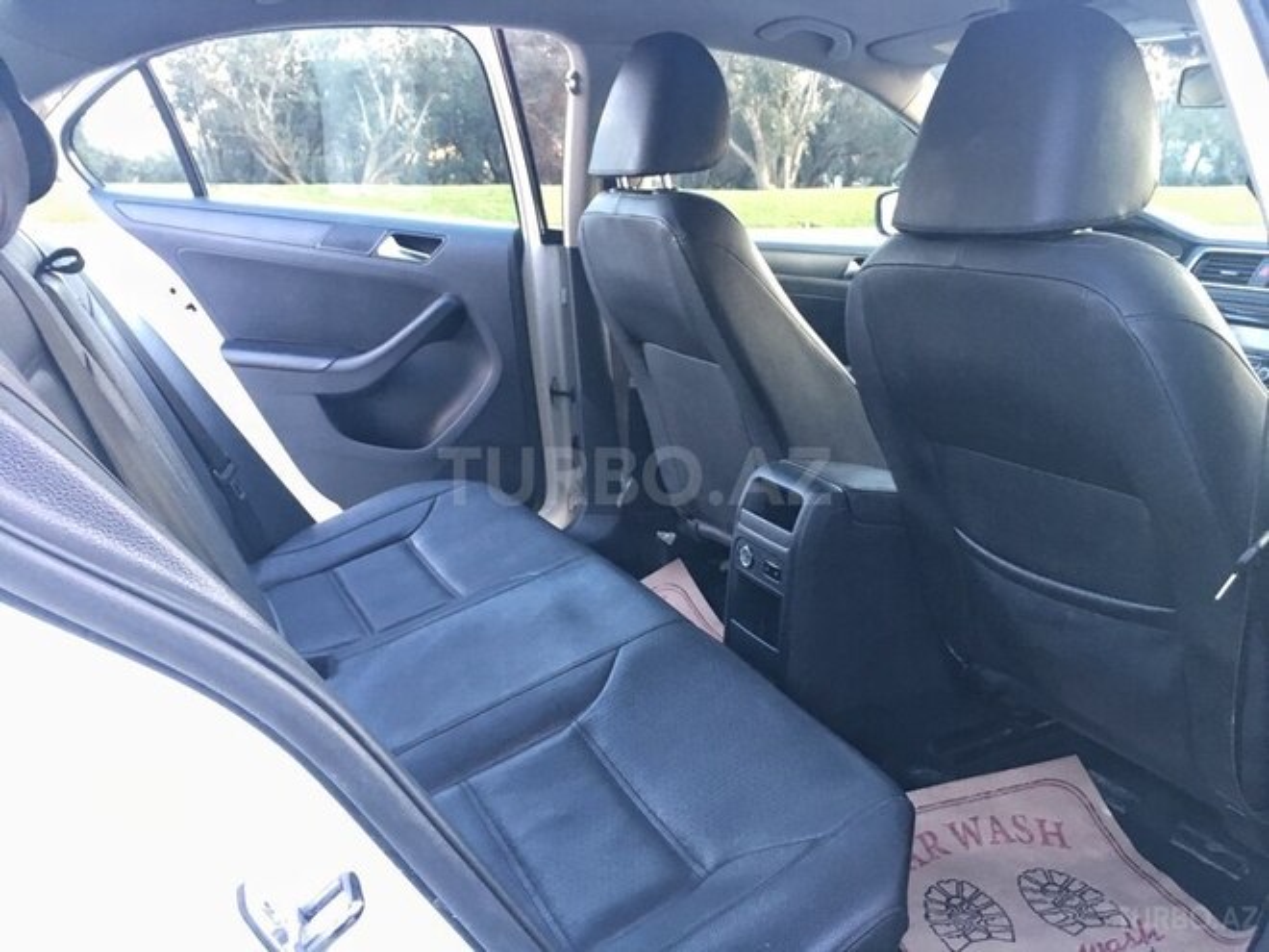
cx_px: 634
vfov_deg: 48.2
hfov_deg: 61.7
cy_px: 476
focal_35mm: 29
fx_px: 1063
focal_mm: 4.15
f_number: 2.2
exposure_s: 1/33
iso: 125
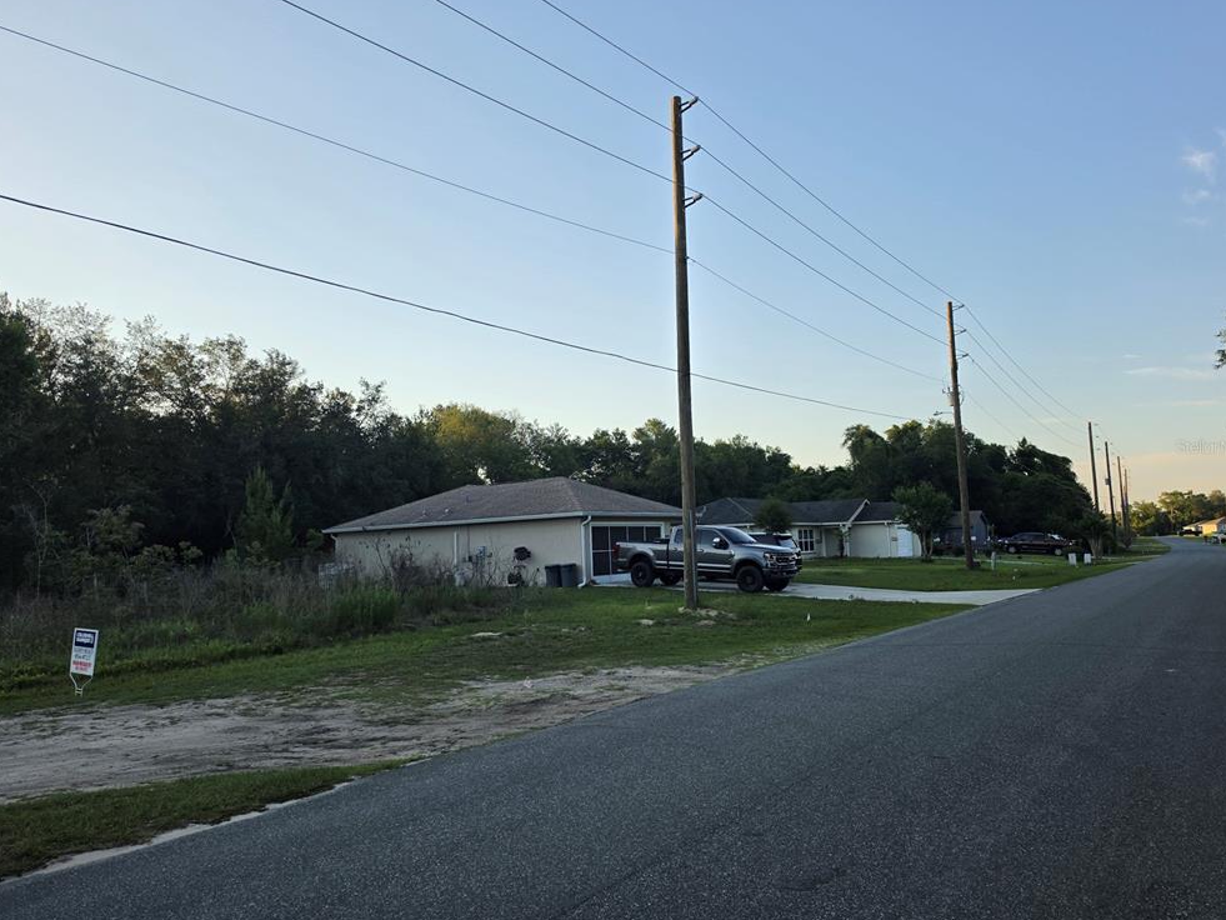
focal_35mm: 24
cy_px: 446
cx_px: 612
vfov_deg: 56.8
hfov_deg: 71.6
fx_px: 850
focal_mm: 6.5
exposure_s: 1/2551
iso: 64
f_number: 1.4
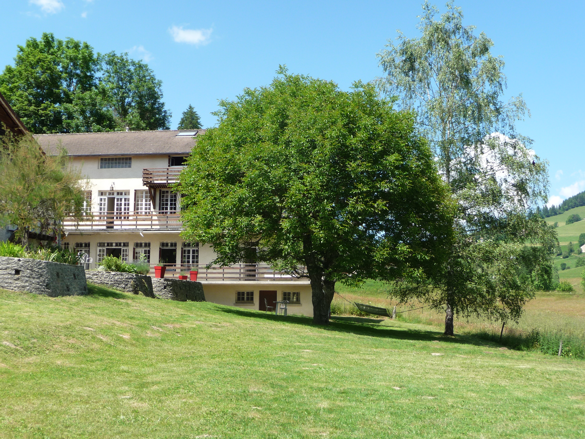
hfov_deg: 42.1
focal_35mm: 45
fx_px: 760
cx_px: 292
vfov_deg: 32.2
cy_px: 220
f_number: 4.1
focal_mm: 7.6
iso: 100
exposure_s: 1/320
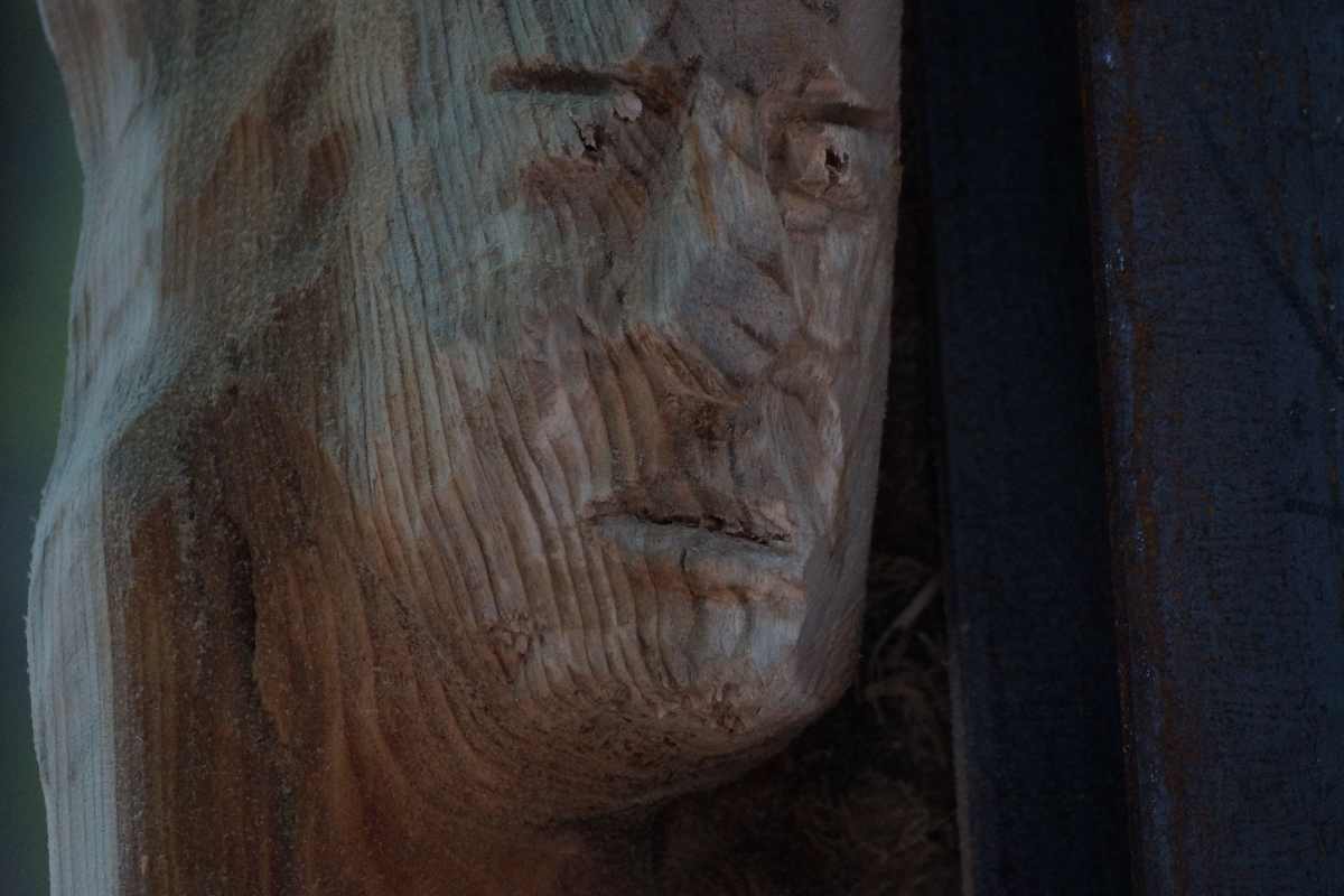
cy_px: 448
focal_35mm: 345
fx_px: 12879
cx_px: 672
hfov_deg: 6.0
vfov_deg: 4.0
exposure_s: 1/50
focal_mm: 230
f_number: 5.6
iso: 1600
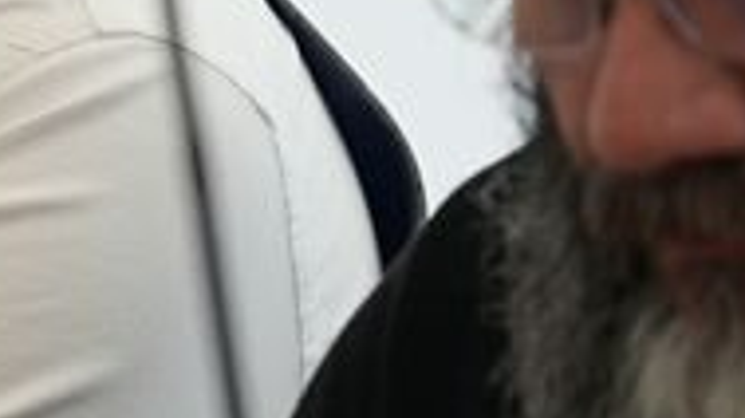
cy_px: -85
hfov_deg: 2.1
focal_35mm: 1035
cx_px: -875
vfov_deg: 1.2
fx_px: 20423
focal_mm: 181.8
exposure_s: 1/160
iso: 640
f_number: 2.8
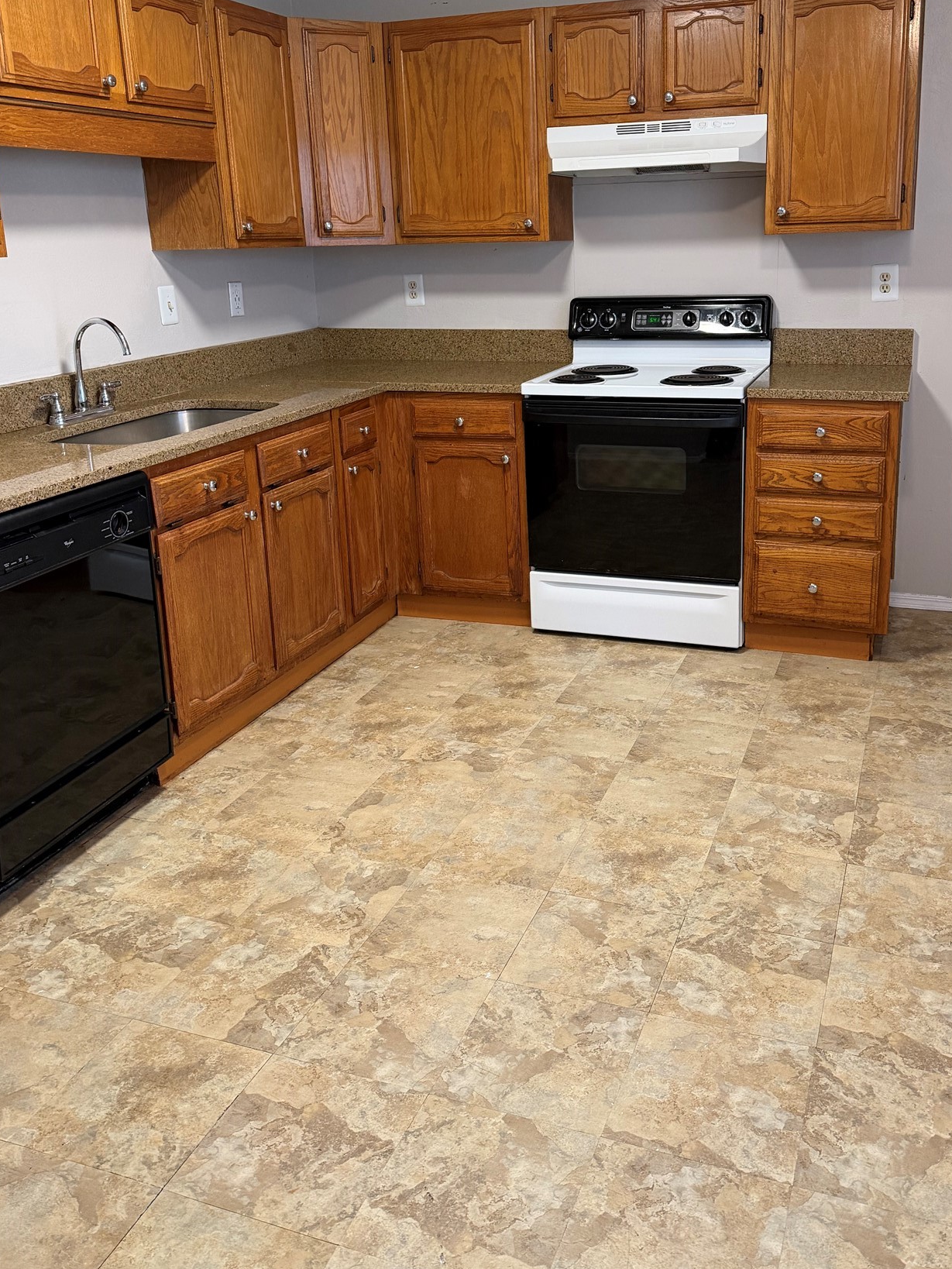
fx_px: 1100
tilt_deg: -14.3
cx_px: 552
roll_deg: +0.4
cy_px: 483
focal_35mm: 30
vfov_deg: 59.3
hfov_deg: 46.6
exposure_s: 1/60
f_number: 1.78
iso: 250
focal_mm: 6.76
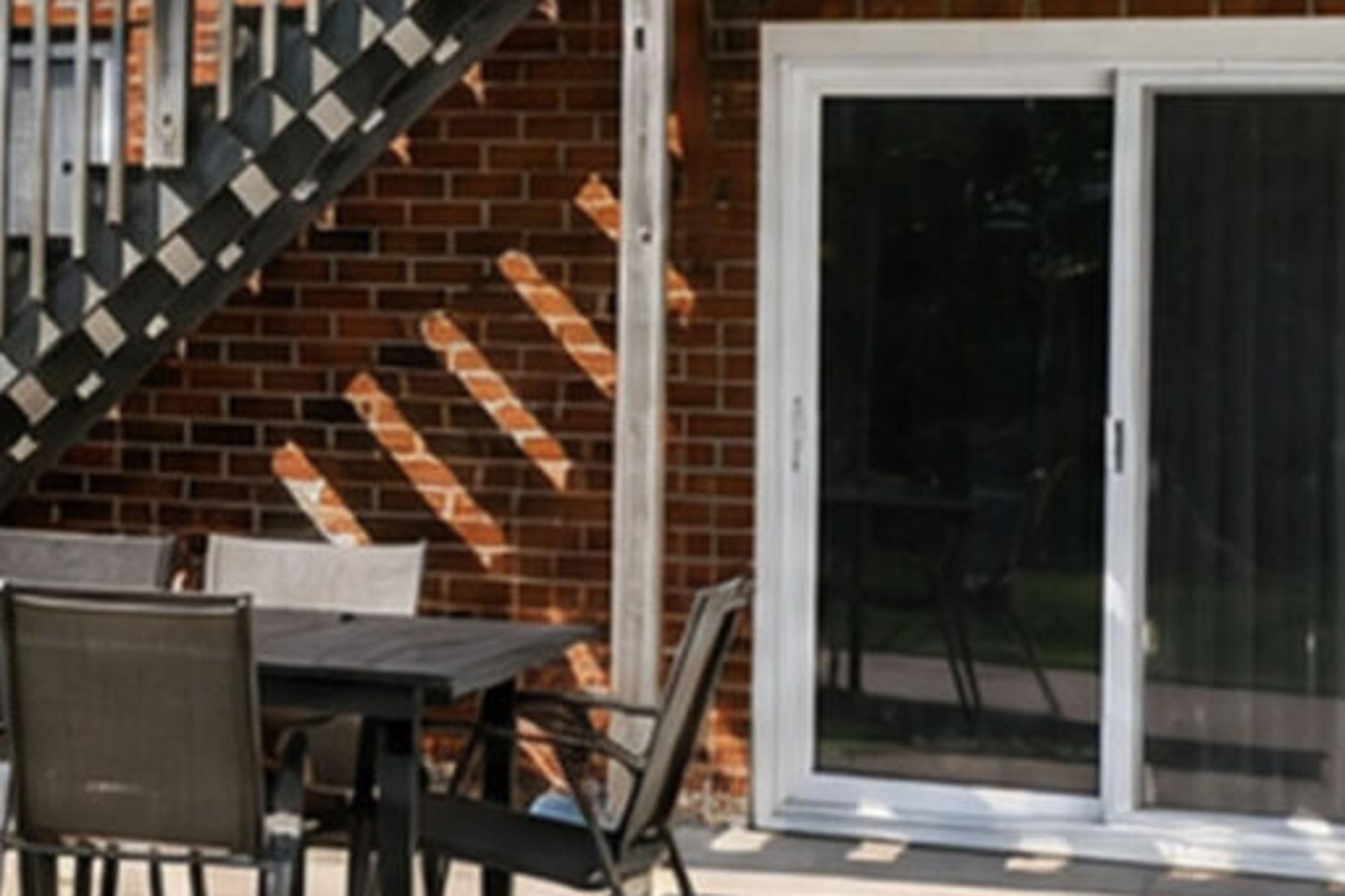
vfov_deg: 17.7
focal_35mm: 75
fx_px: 2801
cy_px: -38
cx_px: -215
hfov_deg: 24.7
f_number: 9
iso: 250
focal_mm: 10
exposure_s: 1/160
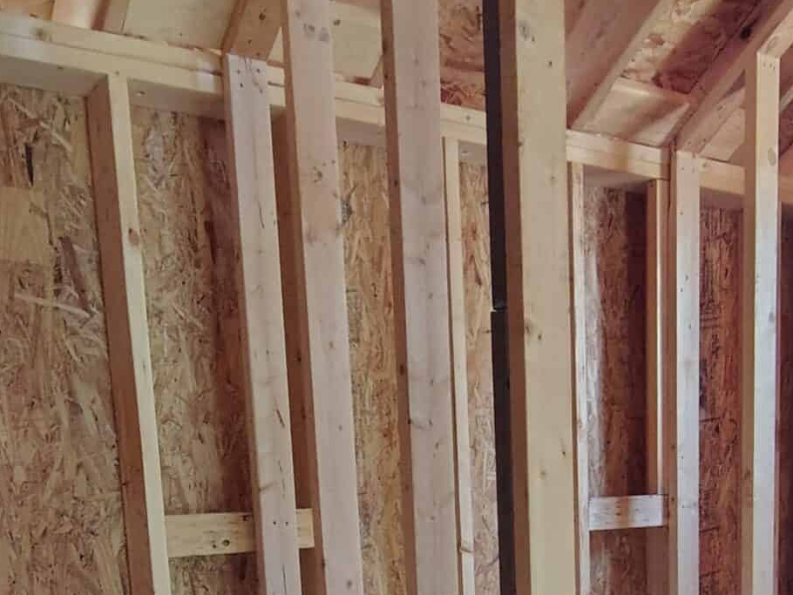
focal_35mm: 45
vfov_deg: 28.5
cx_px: 419
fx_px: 1031
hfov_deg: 42.0
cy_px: 689
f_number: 2.2
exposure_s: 1/24
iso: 1360
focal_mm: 2.13
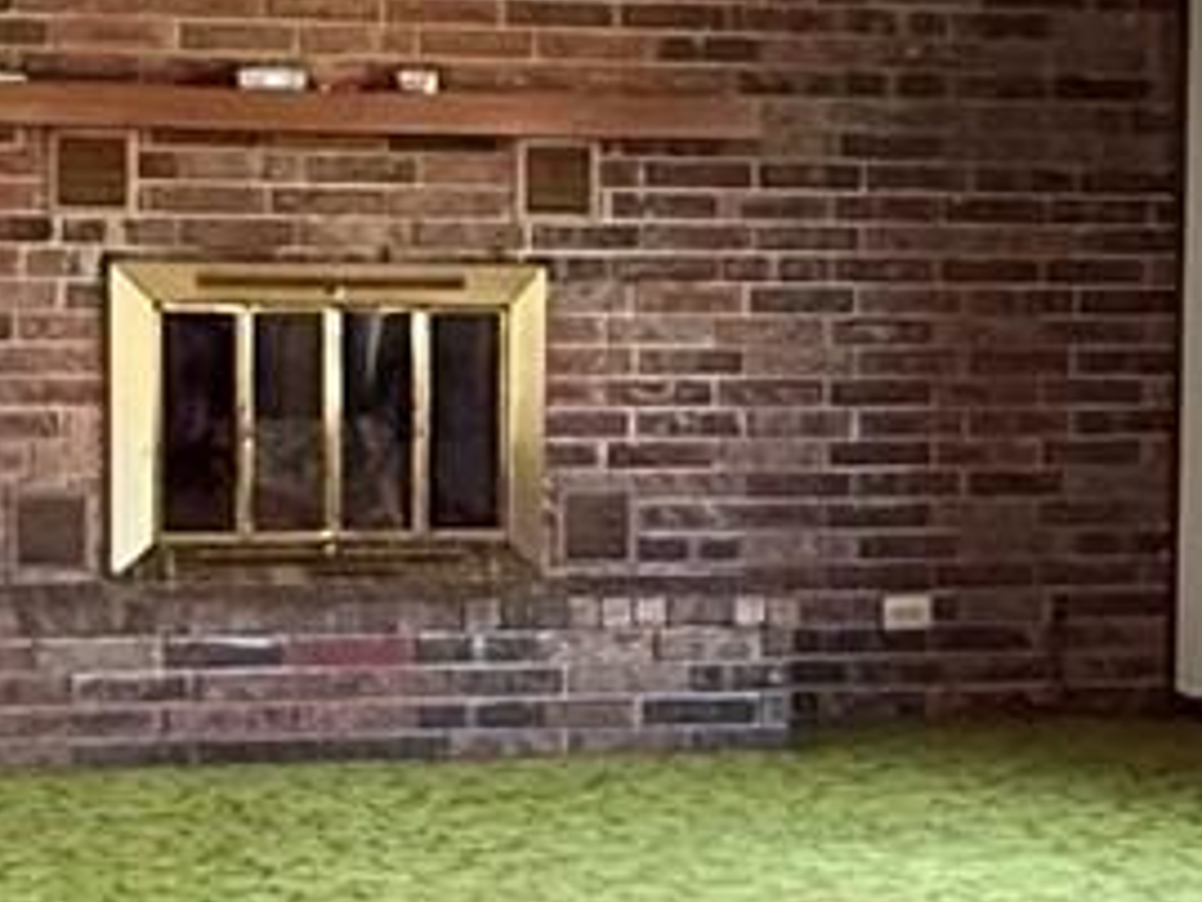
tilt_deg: -5.2
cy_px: 621
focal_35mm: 100
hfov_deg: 19.5
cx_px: 853
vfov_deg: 14.8
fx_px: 3474
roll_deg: -0.5
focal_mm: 2.22
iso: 250
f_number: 2.2
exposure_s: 1/120
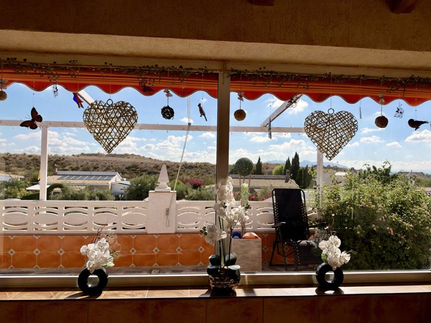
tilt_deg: +1.1
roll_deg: -0.9
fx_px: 311
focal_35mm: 25
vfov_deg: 54.8
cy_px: 162
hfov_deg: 69.4
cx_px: 216
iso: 64
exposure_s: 1/5587
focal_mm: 6.93
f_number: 1.8
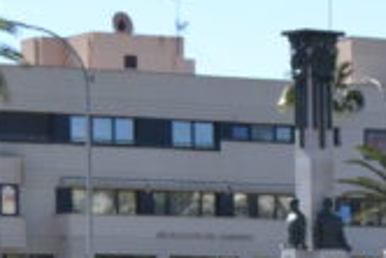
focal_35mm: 240
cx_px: 956
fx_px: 2576
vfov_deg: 5.5
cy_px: 636
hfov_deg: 7.9
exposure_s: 1/1250
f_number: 5.6
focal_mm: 26
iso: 400
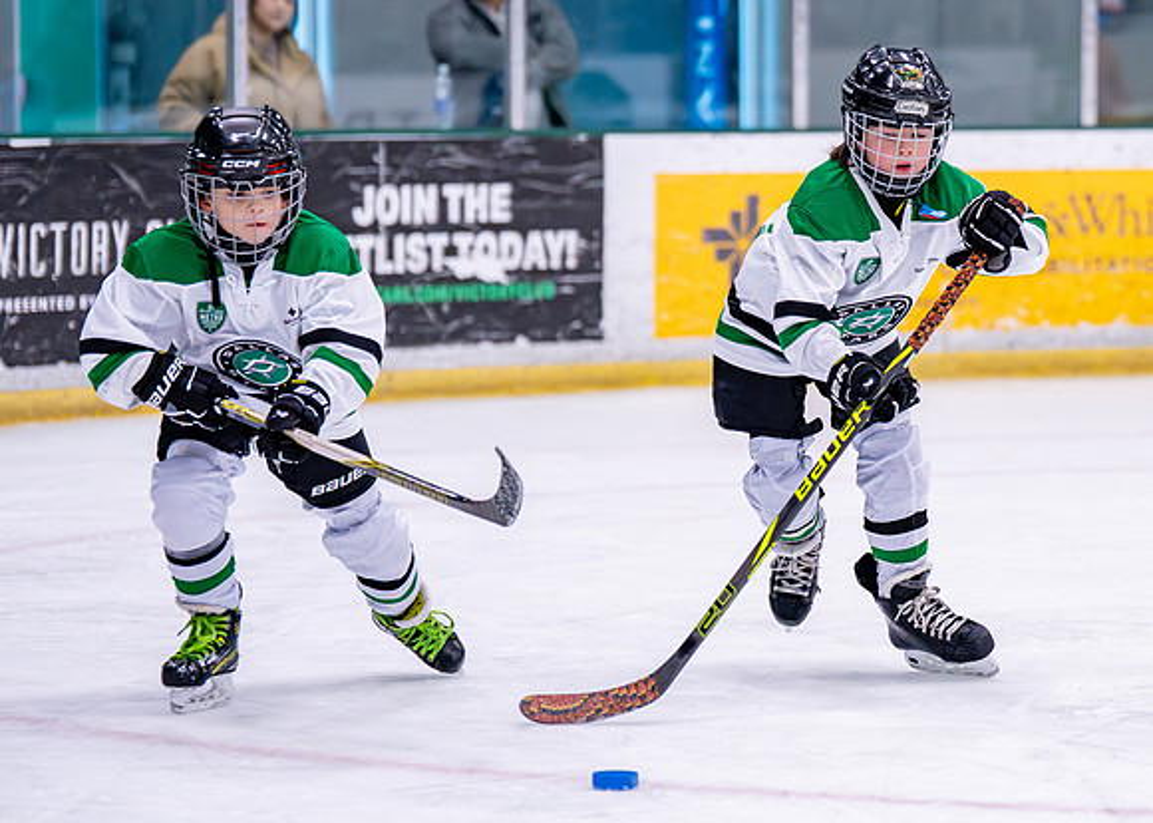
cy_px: 310
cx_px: 923
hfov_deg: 11.6
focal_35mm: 173
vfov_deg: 8.3
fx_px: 5662
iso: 2500
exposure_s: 1/1250
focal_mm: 107
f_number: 2.8
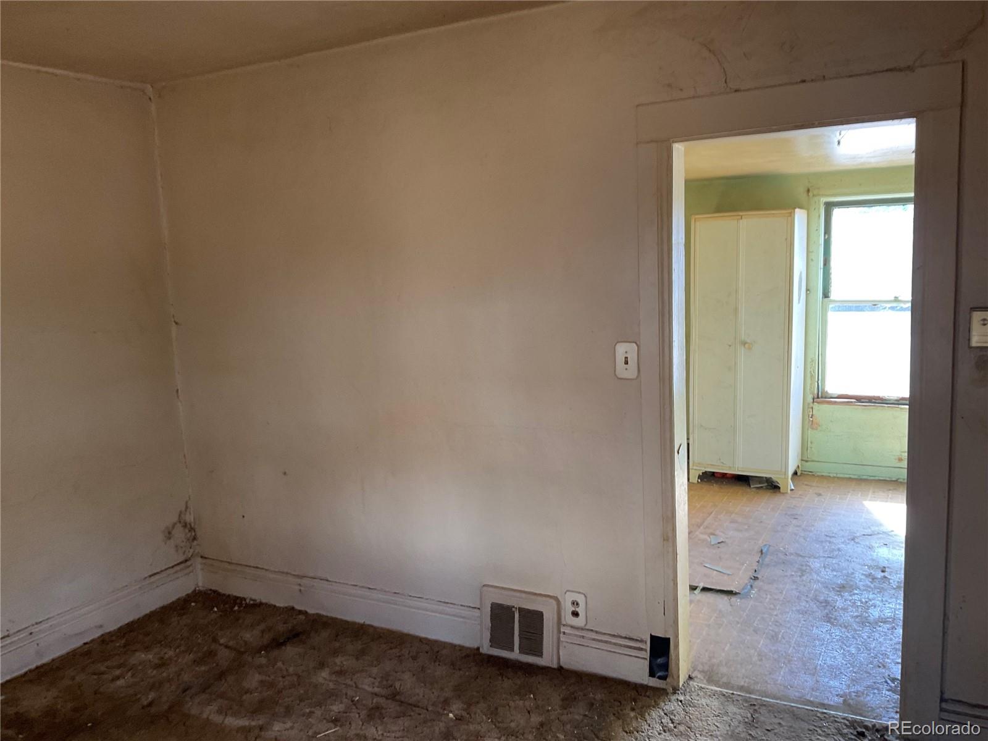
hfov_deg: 61.7
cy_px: 370
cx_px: 494
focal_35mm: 29
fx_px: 828
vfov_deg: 48.2
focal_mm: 3
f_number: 1.8
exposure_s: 1/60
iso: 50
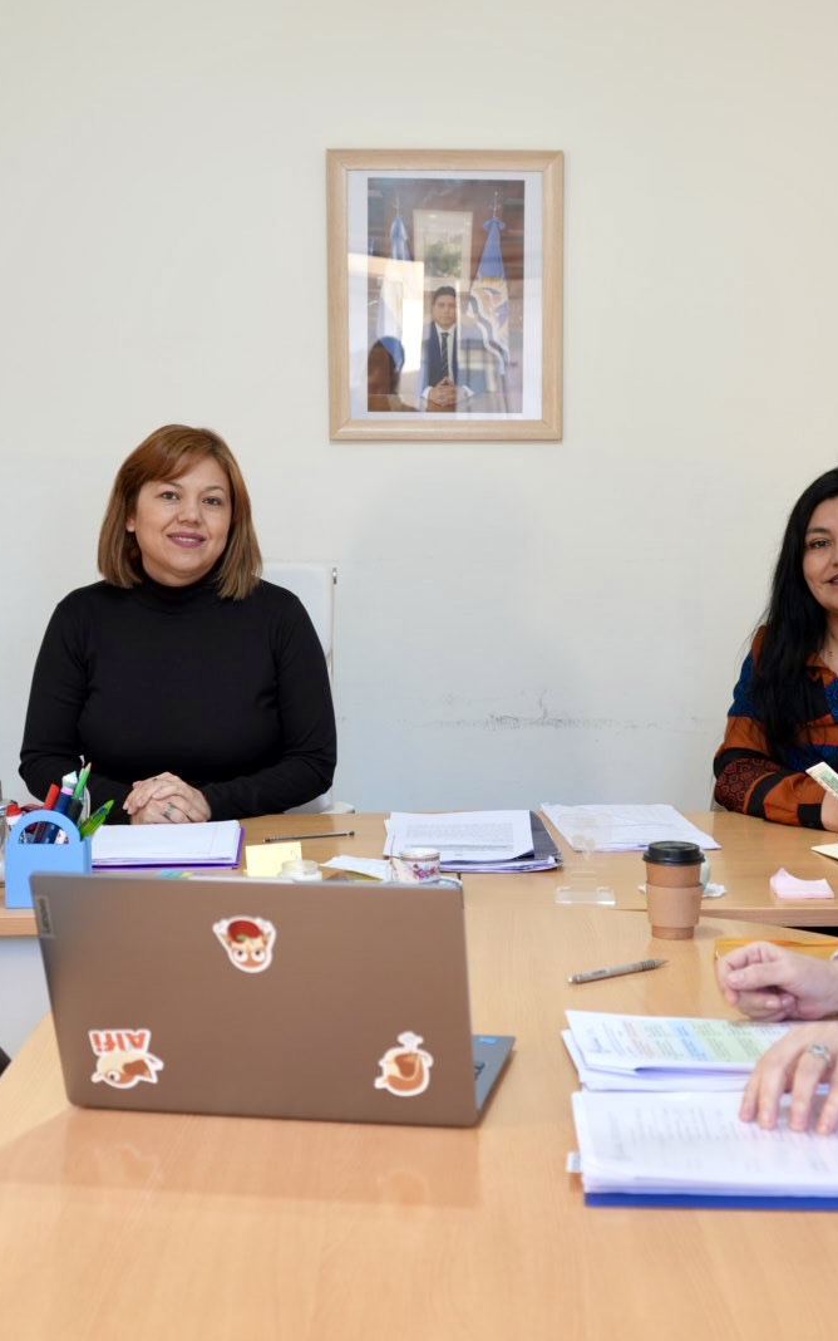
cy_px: 674
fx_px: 1972
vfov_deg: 37.5
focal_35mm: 54
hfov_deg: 24.0
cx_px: 493
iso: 400
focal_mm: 35
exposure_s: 1/40
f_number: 4
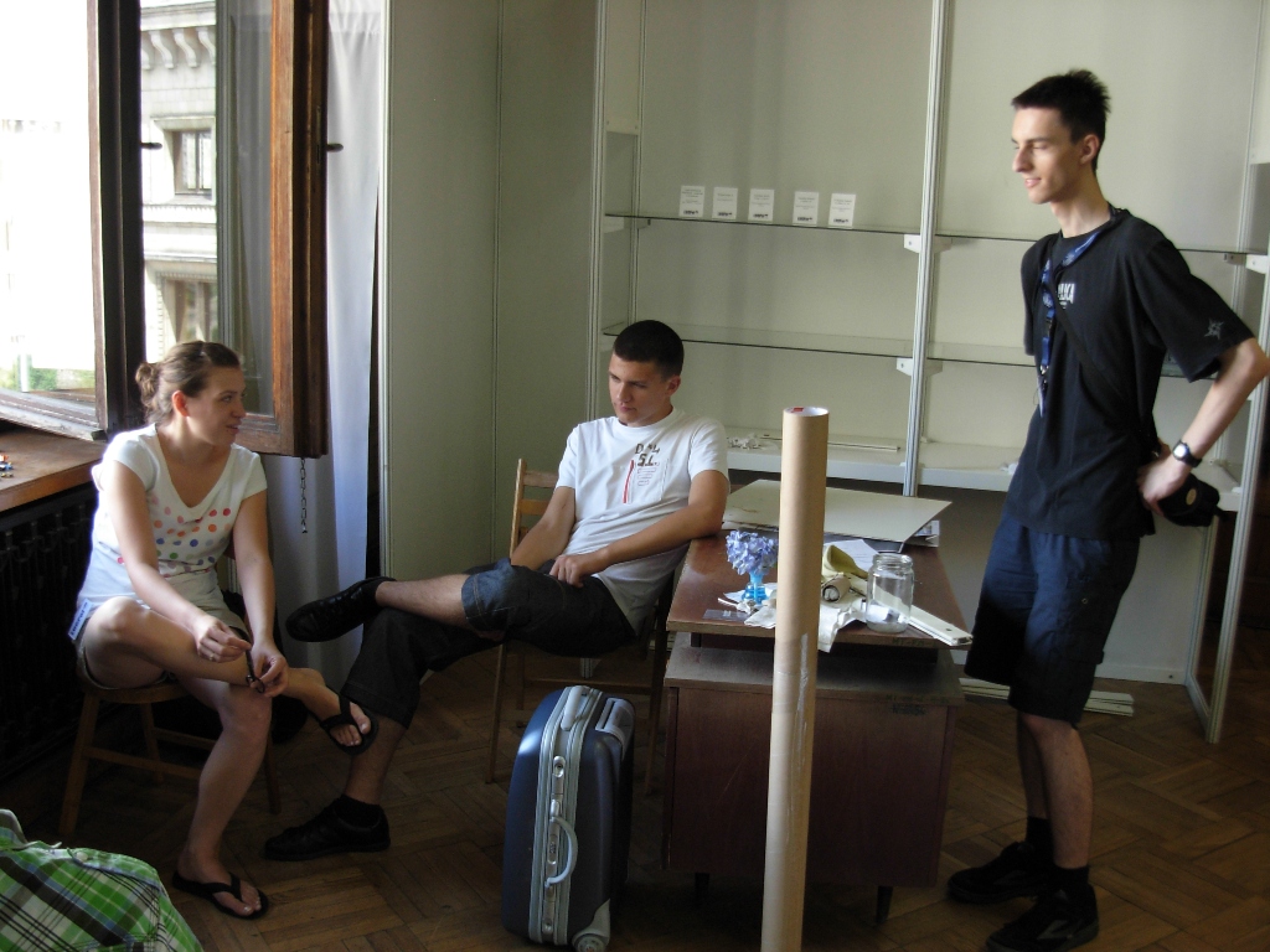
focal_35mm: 38
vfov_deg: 37.7
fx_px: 1394
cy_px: 476
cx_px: 635
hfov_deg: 49.0
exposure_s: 1/32
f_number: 2.9
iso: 149
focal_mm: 6.3
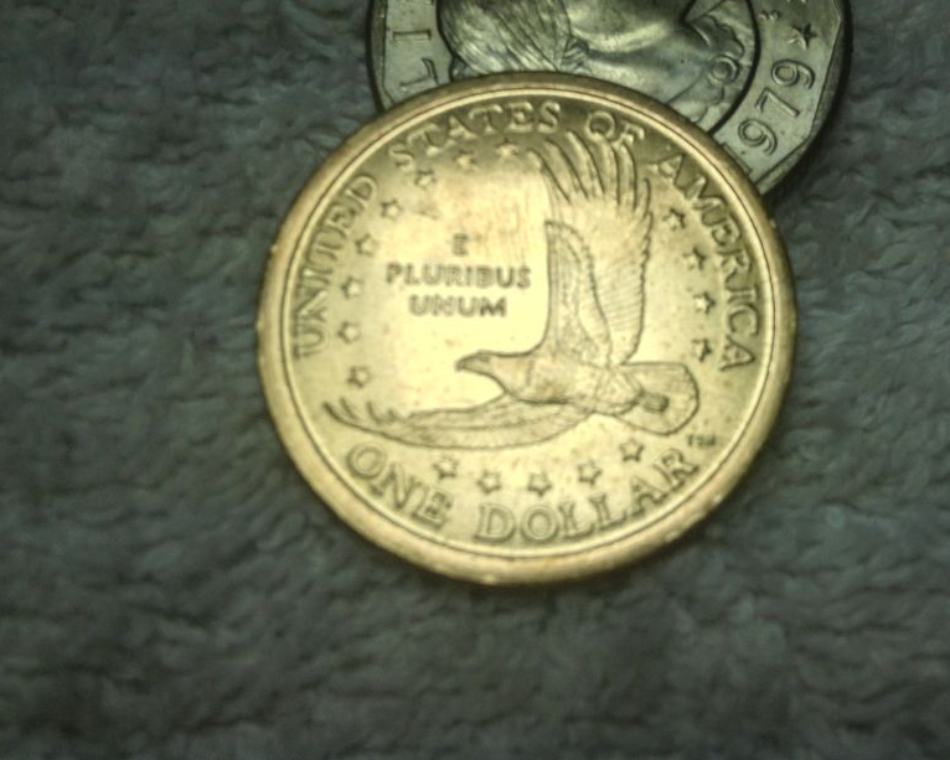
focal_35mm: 42
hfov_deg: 43.7
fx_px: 1181
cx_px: 547
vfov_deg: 35.6
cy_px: 302
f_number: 2.4
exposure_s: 1/891
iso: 32
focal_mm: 3.3
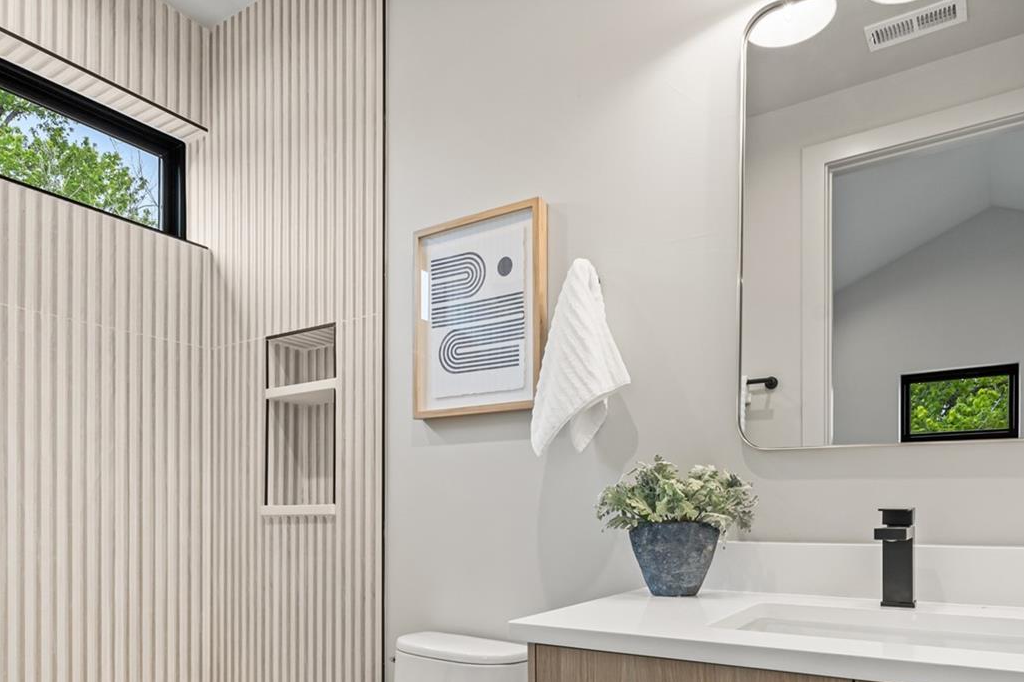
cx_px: 543
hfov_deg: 71.5
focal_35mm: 25
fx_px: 711
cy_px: 516
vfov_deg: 49.1
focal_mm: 16
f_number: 8
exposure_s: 1/6
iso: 500
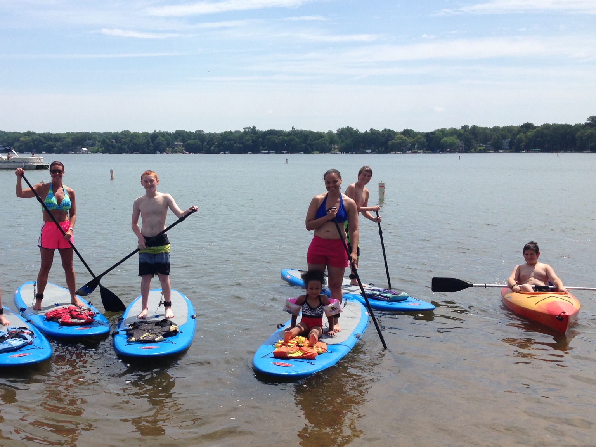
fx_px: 758
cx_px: 213
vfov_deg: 32.8
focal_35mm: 44
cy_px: 270
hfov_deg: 42.5
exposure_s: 1/2463
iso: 50
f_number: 2.4
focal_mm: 4.12
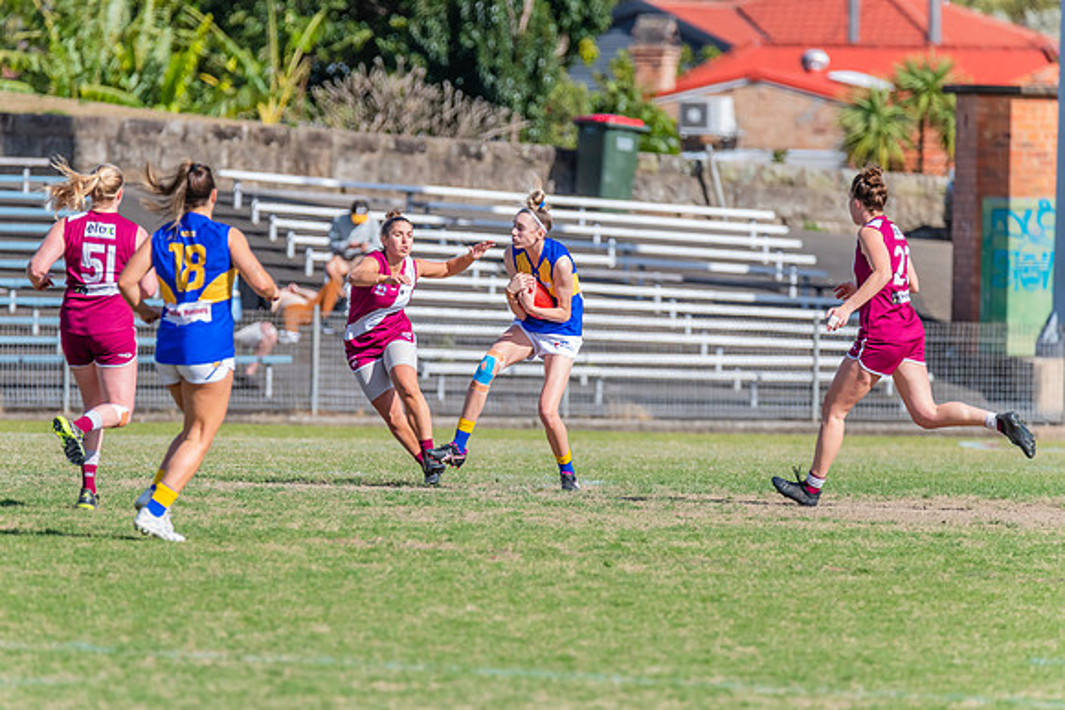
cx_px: 486
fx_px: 16578
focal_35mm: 560
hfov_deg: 3.7
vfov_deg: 2.5
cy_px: 353
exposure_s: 1/1600
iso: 800
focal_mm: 500
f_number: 9
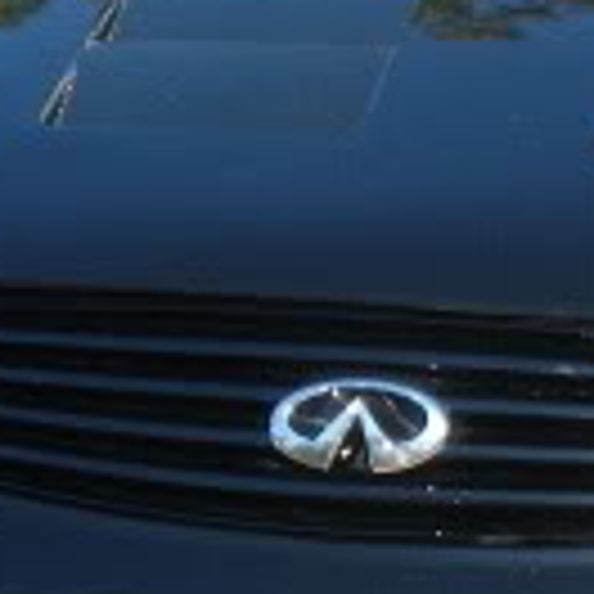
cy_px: 58
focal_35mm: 321
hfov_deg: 5.4
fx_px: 6232
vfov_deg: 5.4
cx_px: 868
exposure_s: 1/156
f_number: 6.1
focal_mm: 10
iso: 64
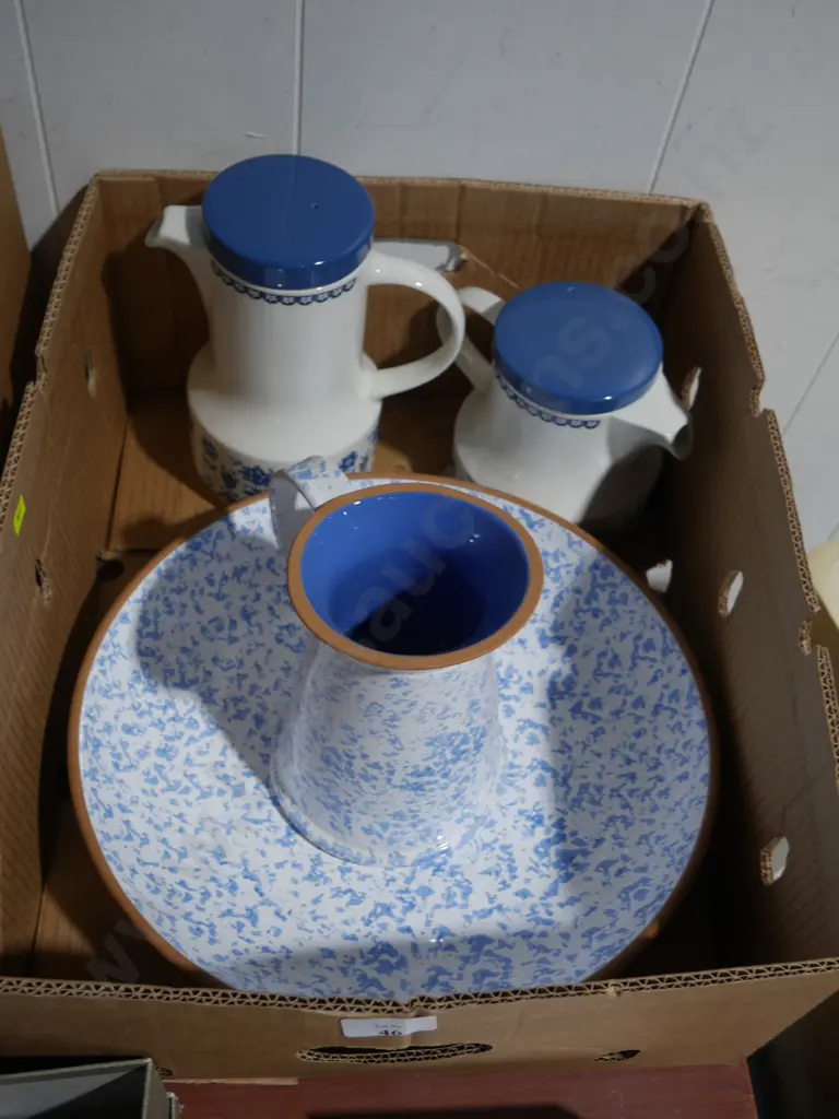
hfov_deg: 37.7
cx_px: 420
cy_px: 560
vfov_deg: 49.0
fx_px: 1228
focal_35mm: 38
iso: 200
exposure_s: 1/60
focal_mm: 19
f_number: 4.1
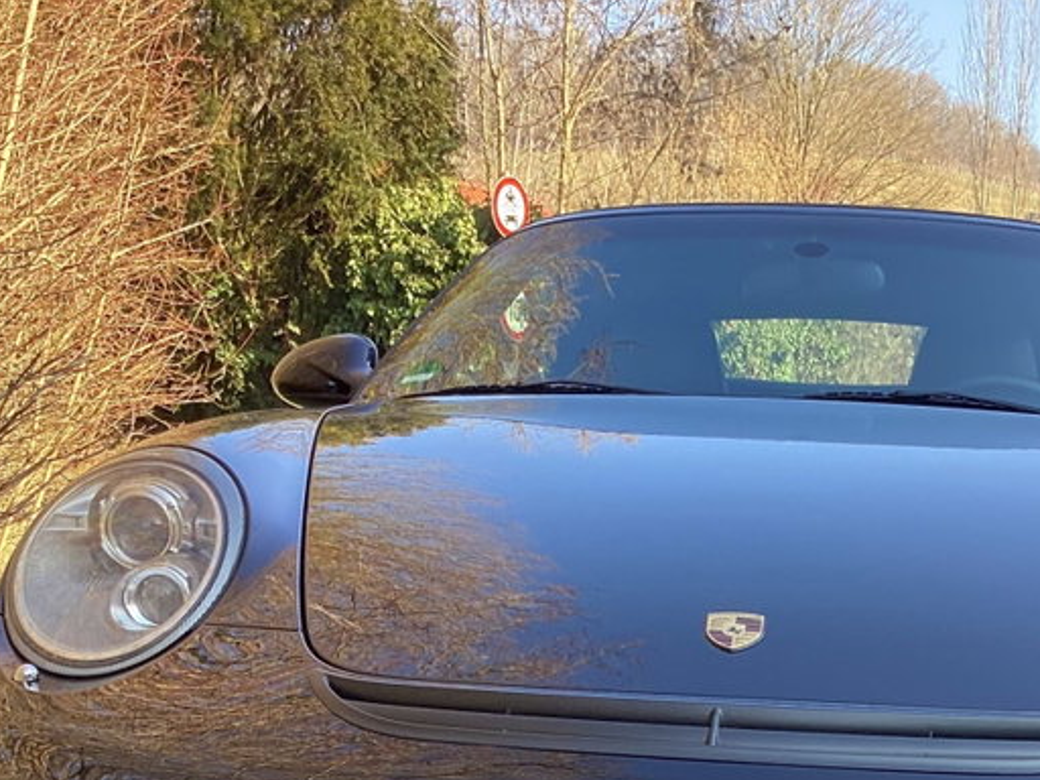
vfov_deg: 22.7
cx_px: 719
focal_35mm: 62
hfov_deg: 30.9
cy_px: 778
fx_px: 1863
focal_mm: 3.3
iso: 32
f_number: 2.4
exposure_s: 1/120
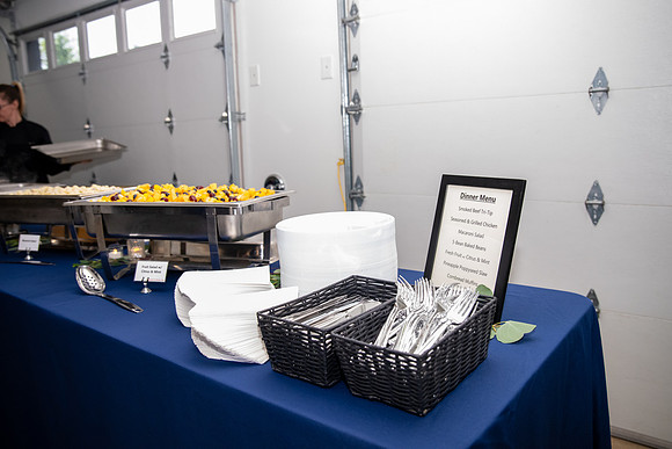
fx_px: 560
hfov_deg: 61.9
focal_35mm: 30
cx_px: 336
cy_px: 224
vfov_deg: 43.6
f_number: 4
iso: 3200
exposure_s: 1/400
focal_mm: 30
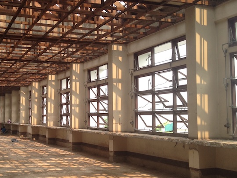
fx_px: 356
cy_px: 90
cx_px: 63
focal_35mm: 52
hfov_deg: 36.1
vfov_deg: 28.1
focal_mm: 4.28
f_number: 2.4
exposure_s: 1/216
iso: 50
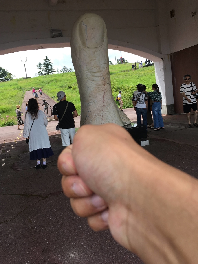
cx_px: 99
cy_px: 132
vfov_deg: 61.7
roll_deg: +8.4
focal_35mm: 29
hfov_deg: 48.2
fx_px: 221
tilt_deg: -9.3
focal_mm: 4.15
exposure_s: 1/712
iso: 25
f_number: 2.2
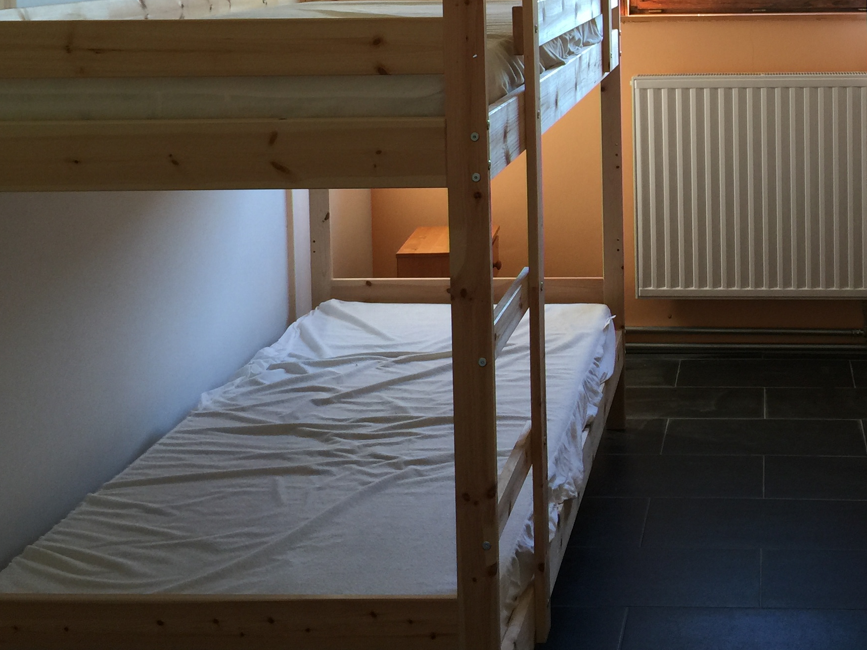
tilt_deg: -5.0
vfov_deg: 26.1
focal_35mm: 54
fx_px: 1353
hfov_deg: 34.5
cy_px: 61
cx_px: 691
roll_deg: +0.0
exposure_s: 1/33
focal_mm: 4.15
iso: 32
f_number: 2.2
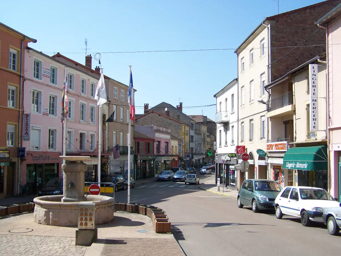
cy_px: 132
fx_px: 394
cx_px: 169
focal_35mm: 40
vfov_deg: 36.0
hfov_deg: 46.8
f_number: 4
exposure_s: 1/800
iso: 80
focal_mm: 6.3
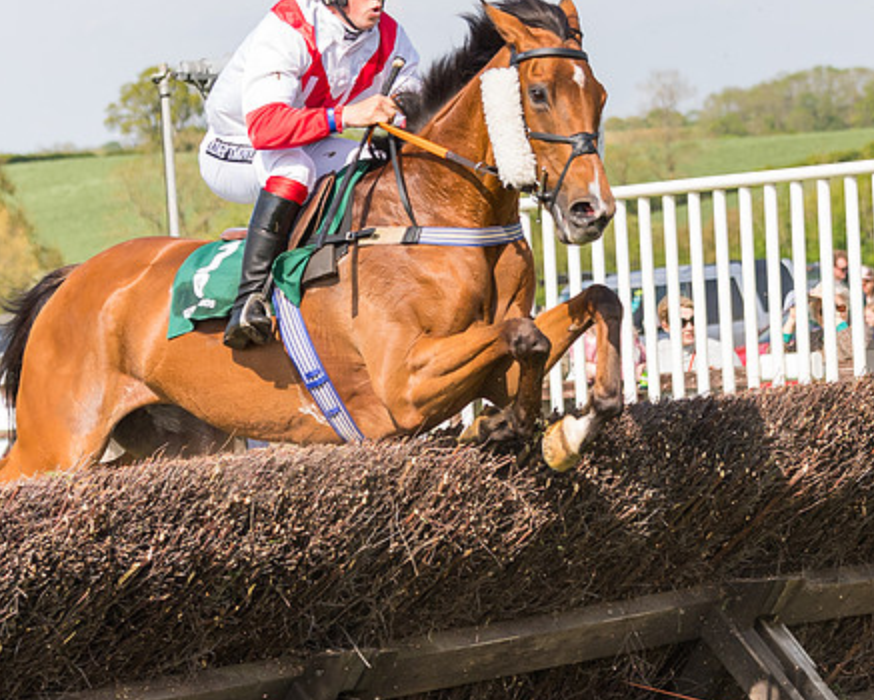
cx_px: 550
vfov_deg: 8.9
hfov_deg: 11.1
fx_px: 4477
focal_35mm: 173
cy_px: 310
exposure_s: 1/2500
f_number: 4
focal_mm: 70
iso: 400
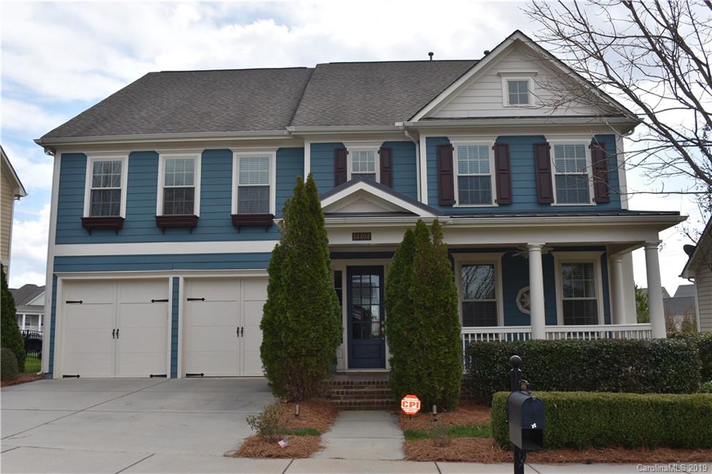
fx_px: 652
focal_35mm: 33
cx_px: 356
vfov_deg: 39.9
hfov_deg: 57.2
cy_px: 237
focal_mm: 22
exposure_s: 1/250
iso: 100
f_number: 7.1
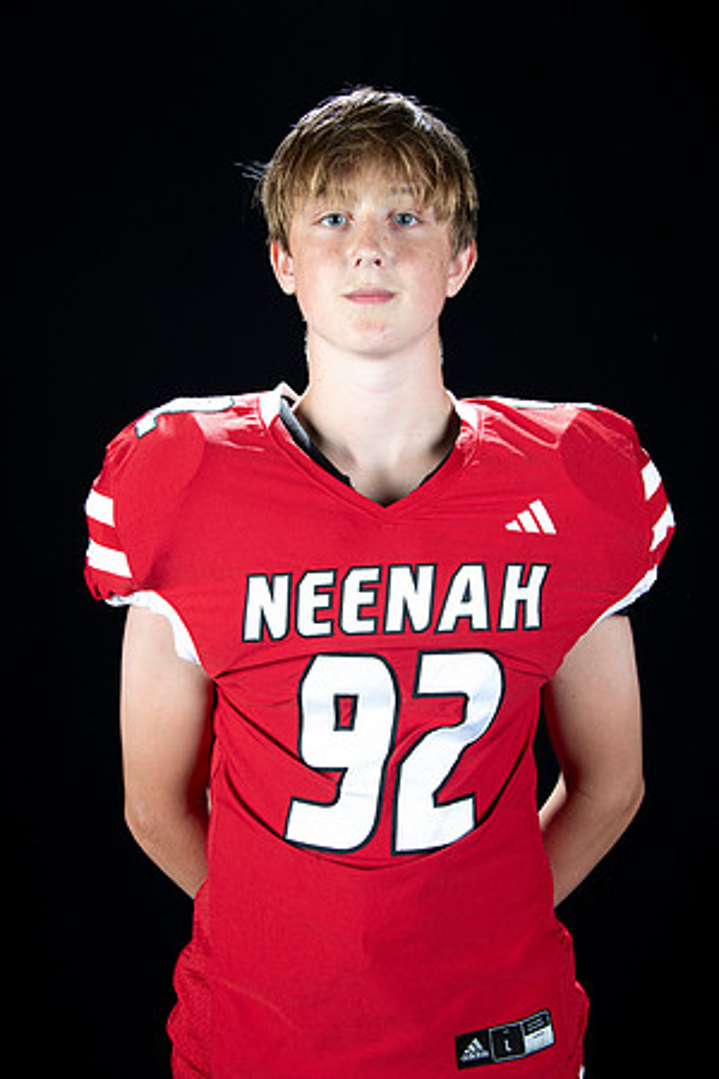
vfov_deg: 38.2
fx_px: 1558
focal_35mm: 52
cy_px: 540
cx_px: 360
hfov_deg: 26.0
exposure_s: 1/160
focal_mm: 52
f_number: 9
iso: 320
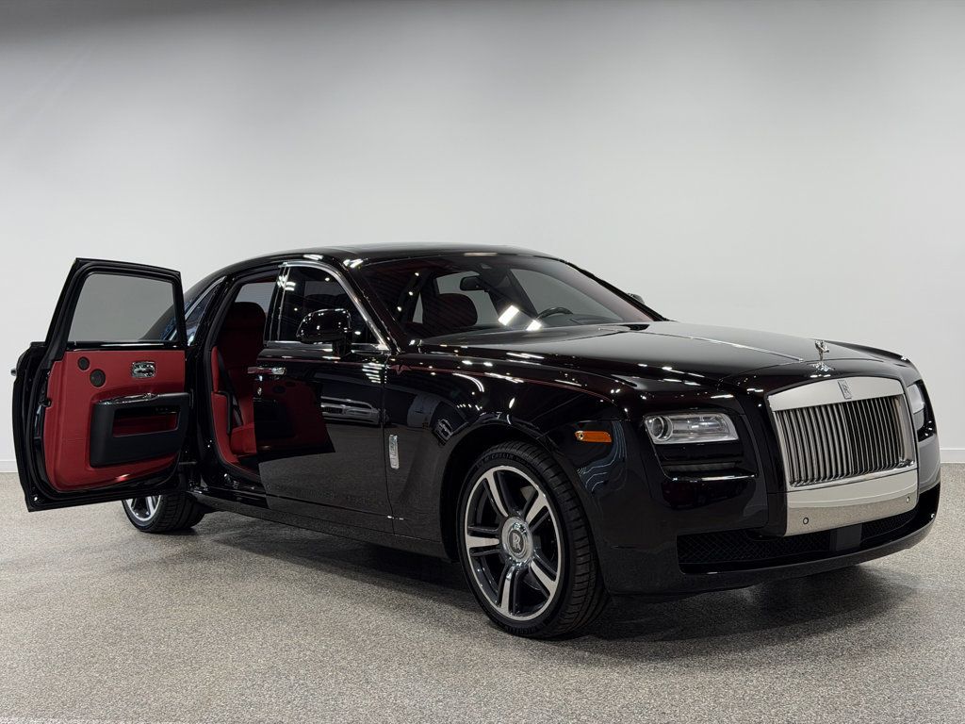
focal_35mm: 48
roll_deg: +2.5
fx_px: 1338
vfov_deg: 30.3
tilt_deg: -3.2
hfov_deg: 39.7
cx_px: 482
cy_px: 362
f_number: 1.78
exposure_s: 1/206
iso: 50
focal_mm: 6.76
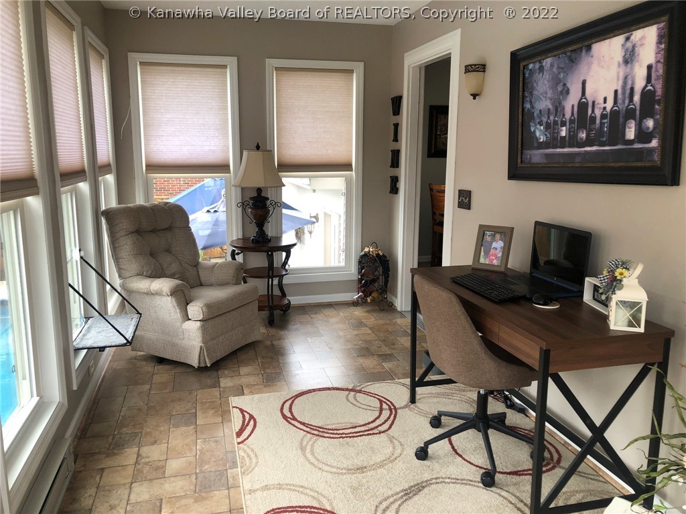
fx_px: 555
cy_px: 257
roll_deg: -0.3
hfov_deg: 63.4
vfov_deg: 49.7
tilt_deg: -10.8
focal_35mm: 28
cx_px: 343
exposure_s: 1/120
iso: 50
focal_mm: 3.99
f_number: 1.8
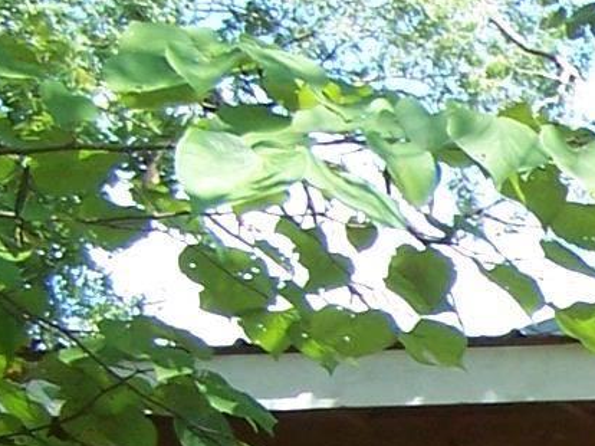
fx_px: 3230
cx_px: 1302
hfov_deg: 9.6
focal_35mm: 188
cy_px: 660
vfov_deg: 7.8
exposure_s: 1/180
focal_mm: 6.3
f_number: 2.8
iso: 80
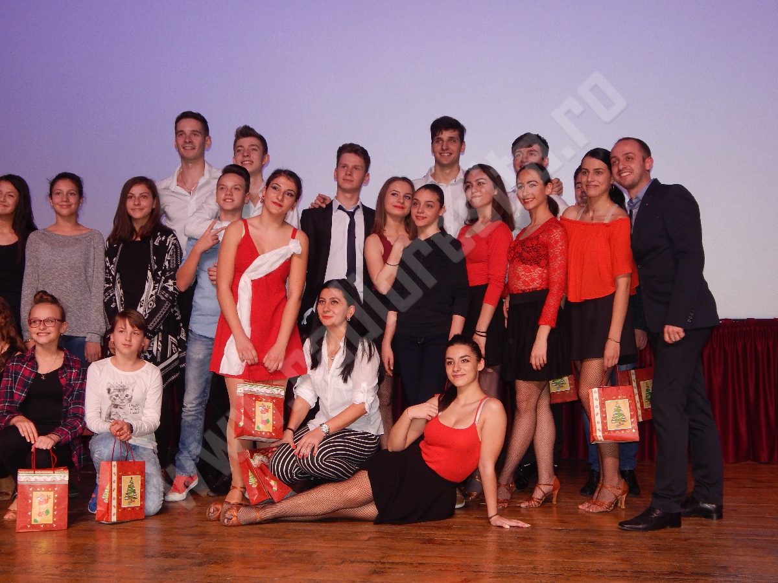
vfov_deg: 30.3
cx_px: 389
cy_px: 292
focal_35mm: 48
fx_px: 1079
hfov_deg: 39.7
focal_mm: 8.6
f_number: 3.7
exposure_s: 1/30
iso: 280
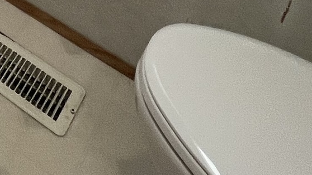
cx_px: -158
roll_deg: -3.1
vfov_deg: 9.4
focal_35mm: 78
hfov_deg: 22.3
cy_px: -439
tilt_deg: -13.7
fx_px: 645
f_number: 1.8
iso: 64
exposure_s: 1/120
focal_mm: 1.57
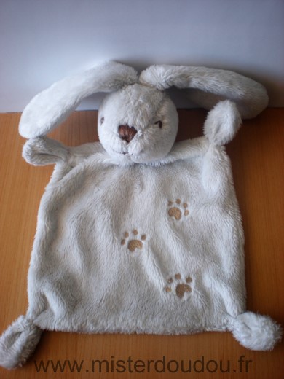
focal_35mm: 38
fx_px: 416
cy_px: 190
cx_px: 142
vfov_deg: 49.0
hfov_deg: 37.7
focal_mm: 6.3
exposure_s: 1/58.4
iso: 89
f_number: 3.1
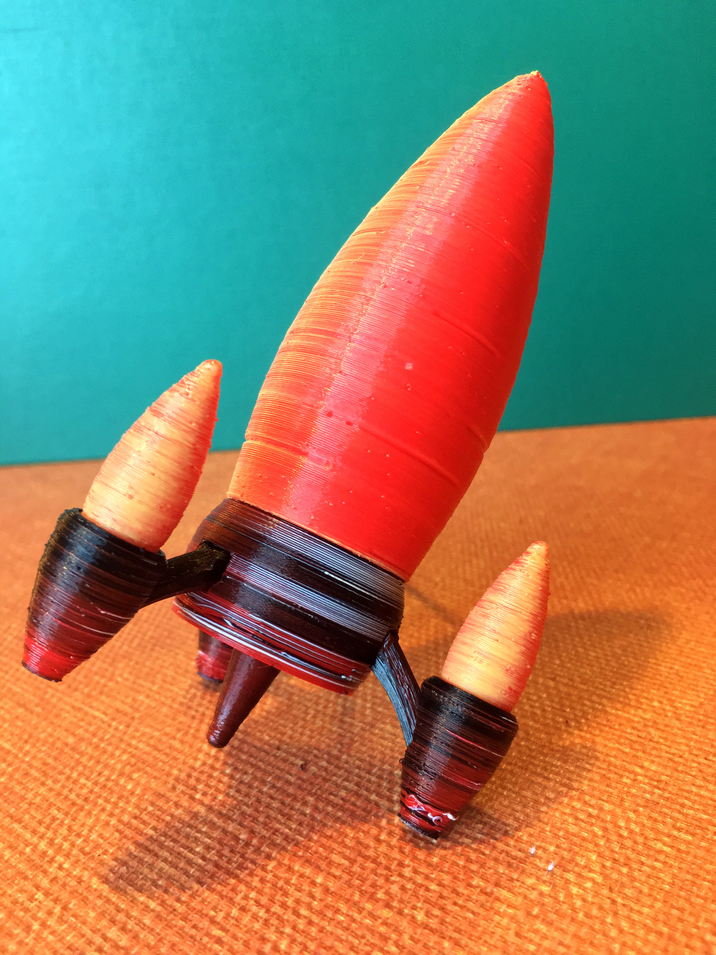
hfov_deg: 48.2
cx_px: 358
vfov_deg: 61.7
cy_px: 478
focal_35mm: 29
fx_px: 800
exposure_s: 1/25
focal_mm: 4.15
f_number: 2.2
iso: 200
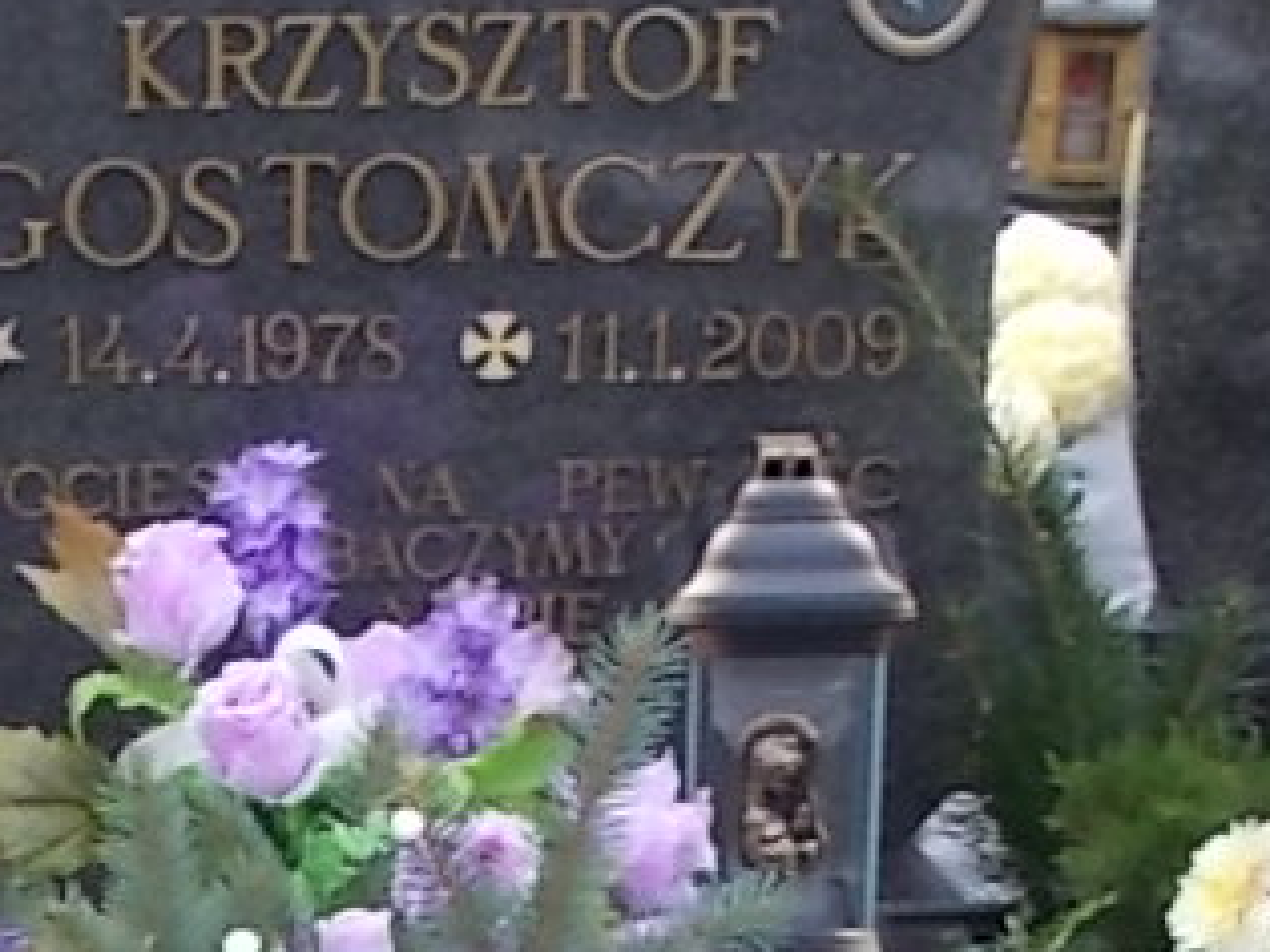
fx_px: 4841
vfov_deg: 10.8
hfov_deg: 14.7
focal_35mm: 132
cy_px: 1472
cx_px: -4
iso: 80
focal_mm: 4.6
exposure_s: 1/40
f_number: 3.2
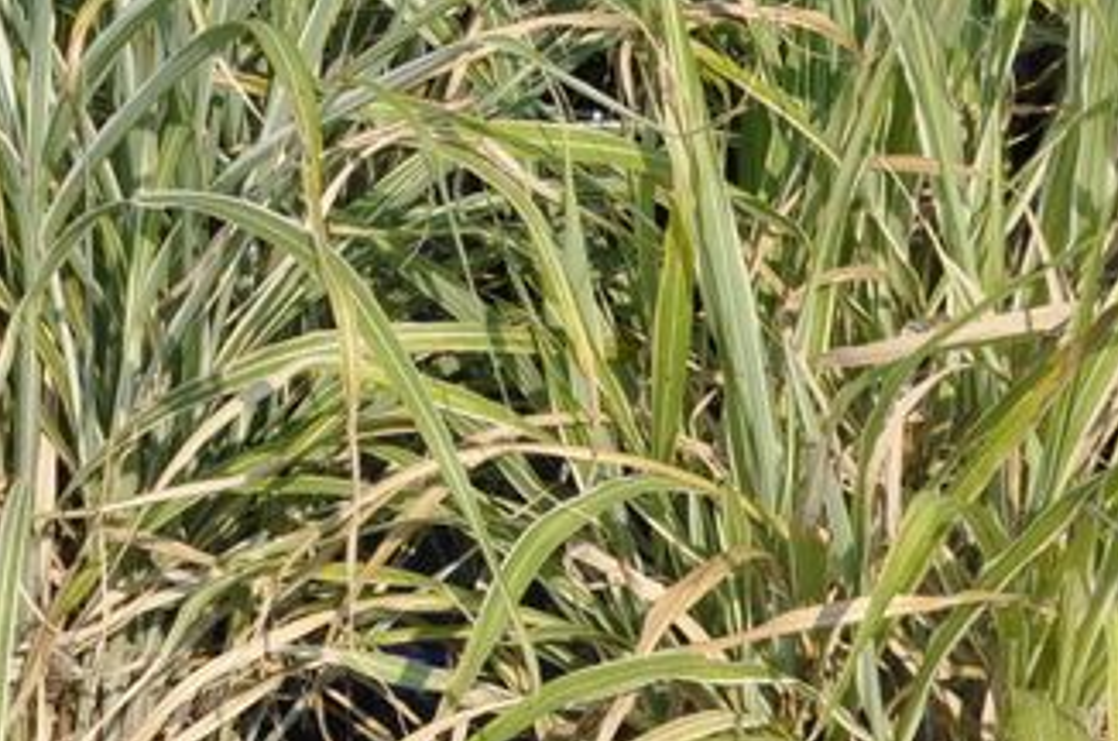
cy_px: -391
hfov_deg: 16.4
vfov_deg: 10.8
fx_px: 3781
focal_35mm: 122
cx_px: -27
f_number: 14
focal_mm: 22
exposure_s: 1/200
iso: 200
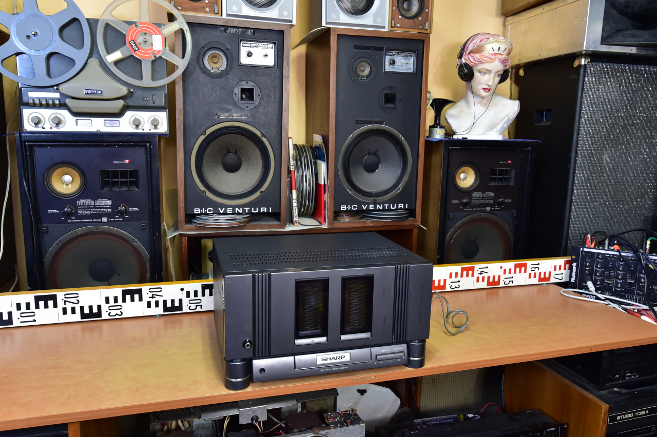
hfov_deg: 65.5
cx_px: 328
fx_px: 511
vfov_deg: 46.4
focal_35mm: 28
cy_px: 218
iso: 2000
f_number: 7.1
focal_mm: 28
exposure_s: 1/80
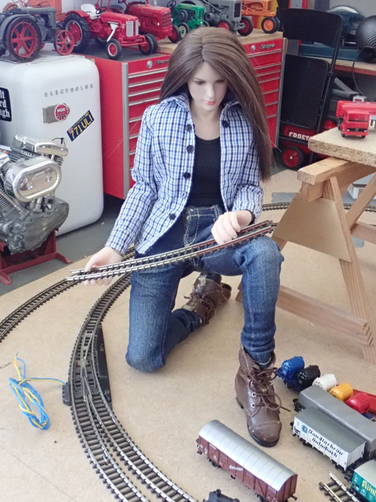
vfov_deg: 46.8
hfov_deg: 36.0
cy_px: 251
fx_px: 579
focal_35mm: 40
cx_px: 188
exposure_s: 1/25
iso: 1600
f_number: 4
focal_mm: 7.34
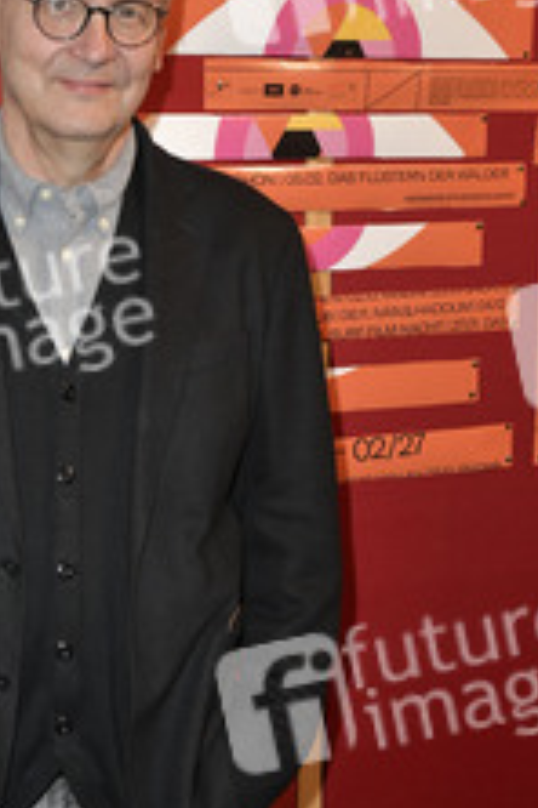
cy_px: 506
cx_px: 73
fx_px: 1614
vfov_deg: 28.0
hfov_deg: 18.7
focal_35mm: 72
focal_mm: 40
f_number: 5.6
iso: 2000
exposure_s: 1/250
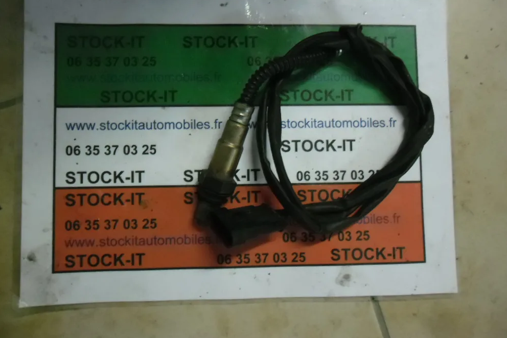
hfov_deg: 63.7
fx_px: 408
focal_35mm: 29
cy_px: 143
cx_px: 261
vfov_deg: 44.8
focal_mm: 4.9
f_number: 3.5
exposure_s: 1/22
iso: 400
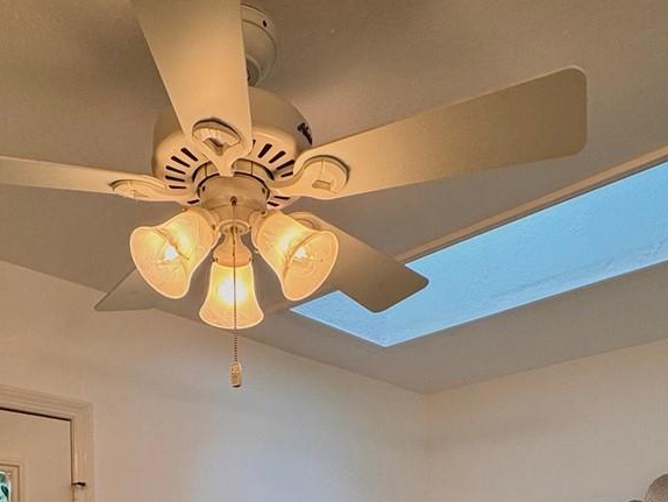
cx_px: 275
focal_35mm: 39
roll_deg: +0.5
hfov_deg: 47.6
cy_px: 599
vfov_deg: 31.2
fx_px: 753
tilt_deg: -0.8
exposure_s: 1/120
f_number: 2.2
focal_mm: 2.22
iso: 80
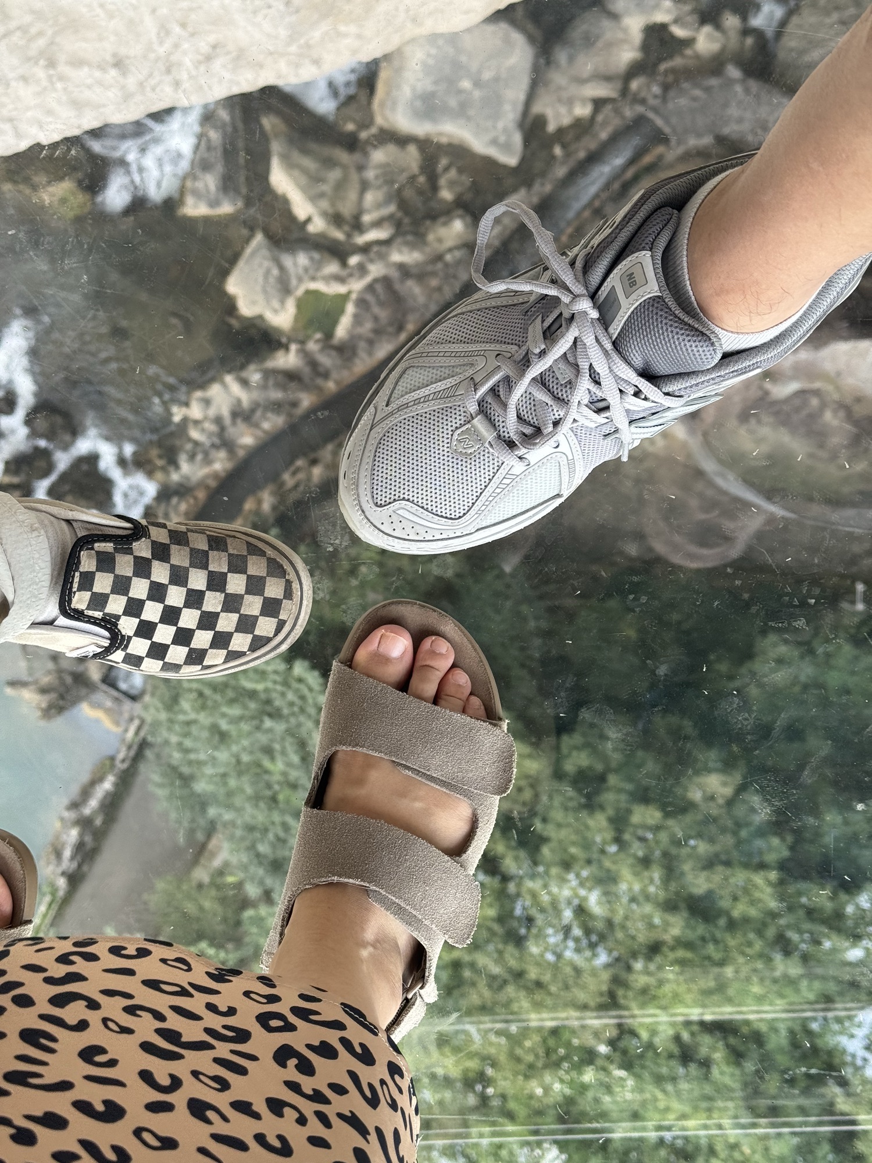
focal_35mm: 48
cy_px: 582
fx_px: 1612
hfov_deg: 30.3
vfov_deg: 39.7
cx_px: 436
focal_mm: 6.76
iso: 64
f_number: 1.78
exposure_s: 1/196
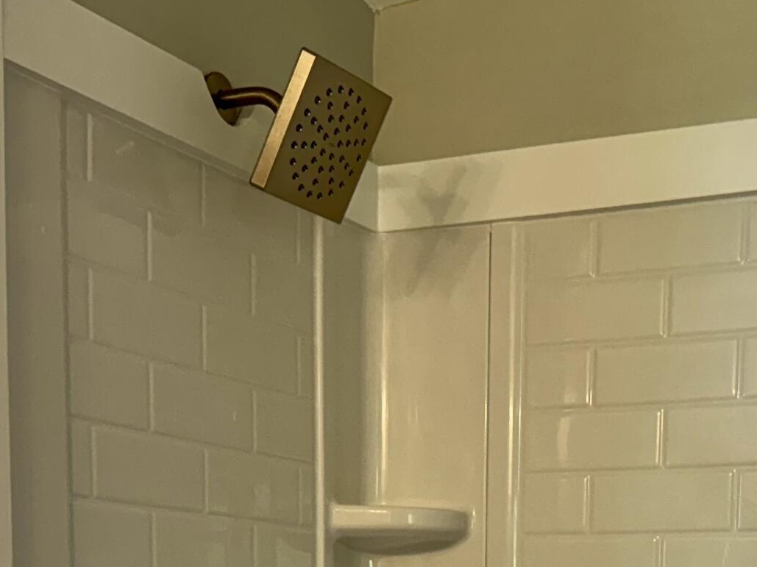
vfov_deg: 19.0
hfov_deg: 27.6
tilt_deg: -6.4
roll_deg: -1.6
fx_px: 1530
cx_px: 502
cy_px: 789
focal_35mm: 70
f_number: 1.78
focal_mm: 6.76
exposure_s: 1/120
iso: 160
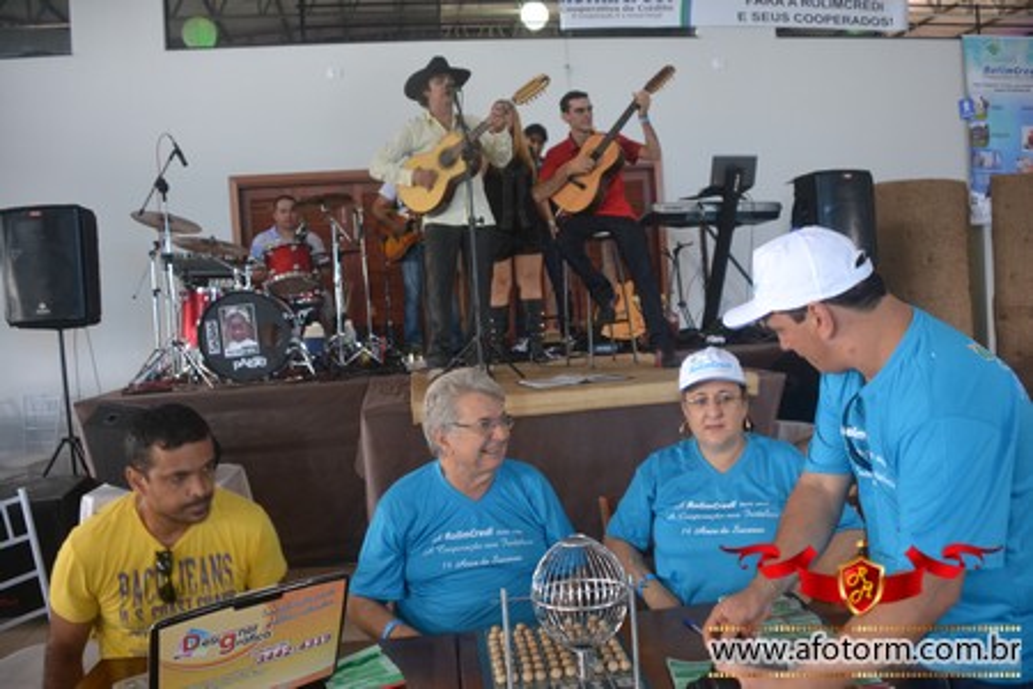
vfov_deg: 43.6
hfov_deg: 61.9
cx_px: 516
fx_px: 861
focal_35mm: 30
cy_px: 344
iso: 1250
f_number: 3.5
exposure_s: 1/60
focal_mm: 20
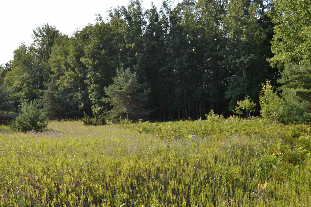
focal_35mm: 33
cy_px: 104
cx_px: 156
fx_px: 285
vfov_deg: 40.0
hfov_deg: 57.2
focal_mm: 22
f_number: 7.1
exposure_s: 1/200
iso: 100
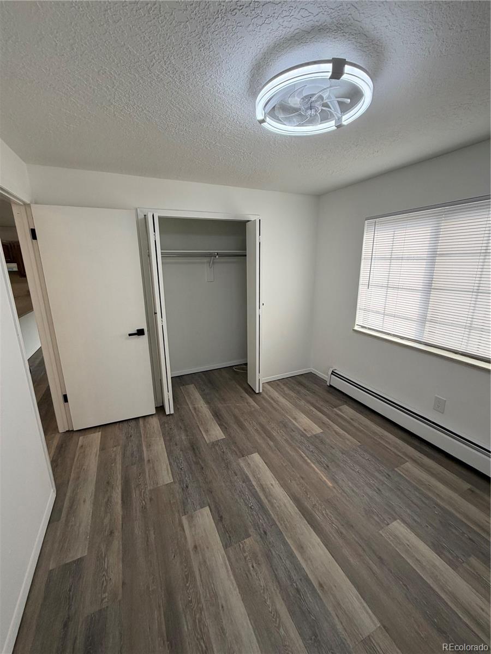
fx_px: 265
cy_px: 327
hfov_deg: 85.7
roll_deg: -0.4
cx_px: 246
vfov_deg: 102.1
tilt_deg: -14.1
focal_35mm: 14
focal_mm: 2.22
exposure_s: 1/121
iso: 64
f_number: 2.2
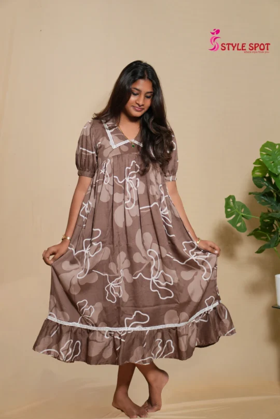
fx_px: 875
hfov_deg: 18.2
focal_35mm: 75
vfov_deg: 27.0
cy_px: 210
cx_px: 140
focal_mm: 50
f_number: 1.8
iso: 160
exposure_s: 1/125
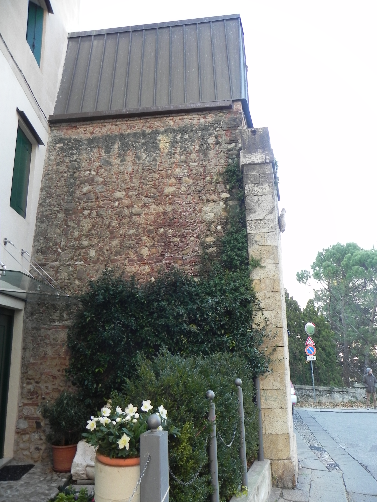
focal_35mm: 26
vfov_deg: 67.3
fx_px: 378
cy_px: 251
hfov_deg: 53.1
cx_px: 188
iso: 160
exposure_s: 1/71.1
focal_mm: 4.6
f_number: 3.5
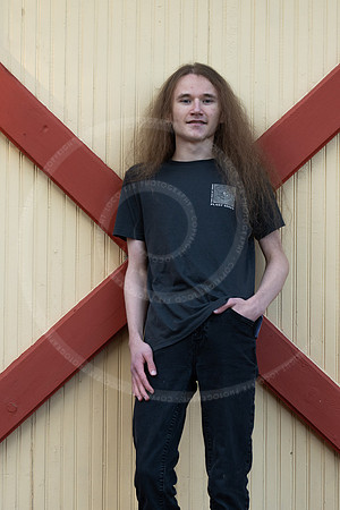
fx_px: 1757
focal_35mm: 124
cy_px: 255
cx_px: 170
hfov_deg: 11.1
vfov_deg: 16.5
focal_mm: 83
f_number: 3.2
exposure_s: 1/320
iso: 500
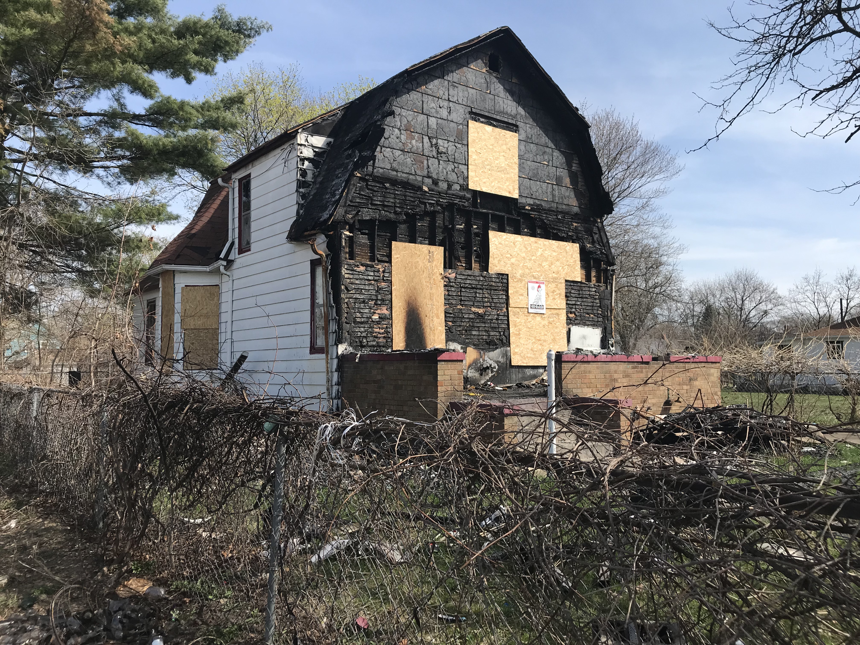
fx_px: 696
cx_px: 430
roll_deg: -1.1
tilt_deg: +4.2
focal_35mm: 28
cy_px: 322
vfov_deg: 49.7
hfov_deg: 63.4
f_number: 1.8
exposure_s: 1/1808
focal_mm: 3.99
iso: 20
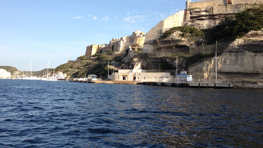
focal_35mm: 39
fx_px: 272
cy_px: 63
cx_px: 133
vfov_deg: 30.4
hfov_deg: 51.6
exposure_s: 1/968
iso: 64
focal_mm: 4.28
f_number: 2.4
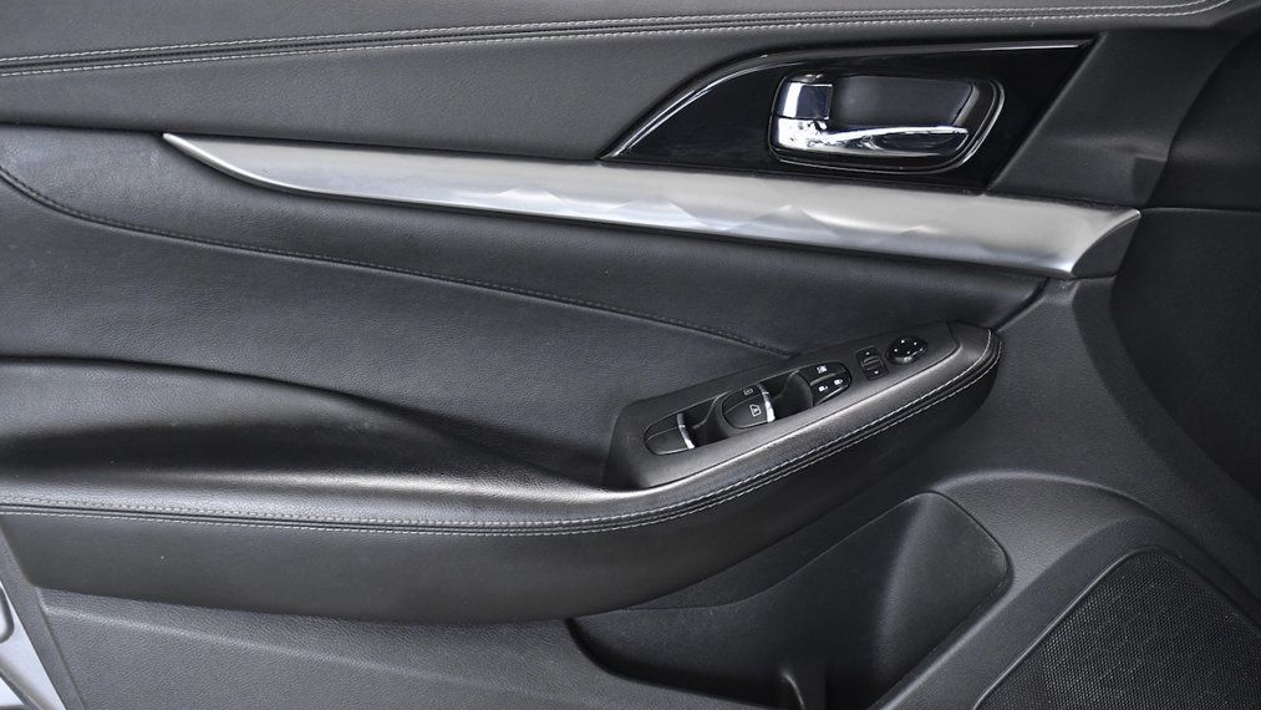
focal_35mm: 54
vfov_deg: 22.2
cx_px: 629
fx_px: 1806
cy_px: 373
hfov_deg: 38.5
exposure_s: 1/400
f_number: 4.2
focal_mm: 34
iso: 2500
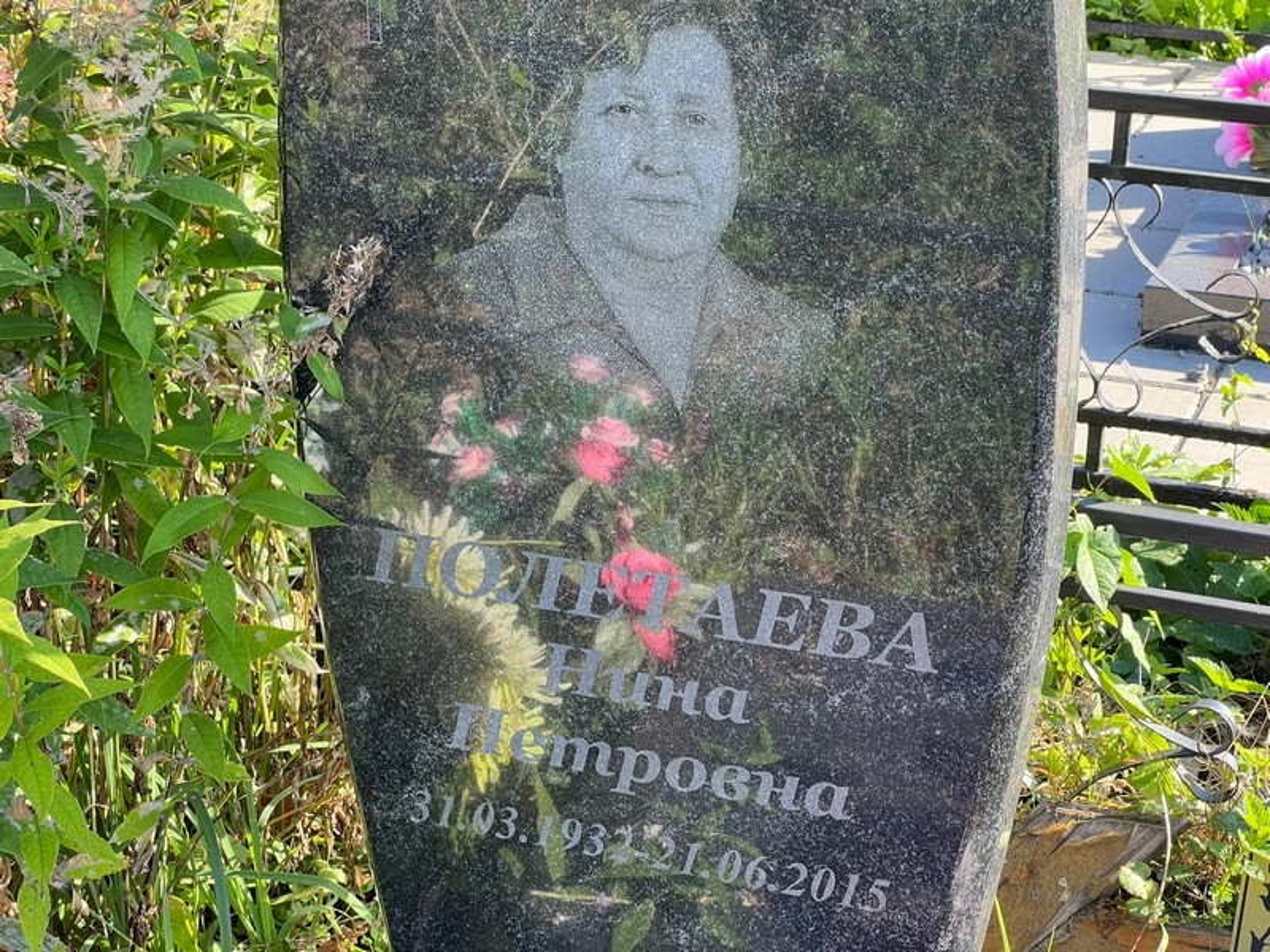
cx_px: 635
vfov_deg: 19.1
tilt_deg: -20.6
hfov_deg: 25.3
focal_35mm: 77
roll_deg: -1.0
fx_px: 2825
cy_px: 476
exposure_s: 1/99
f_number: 2.8
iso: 40
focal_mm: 9
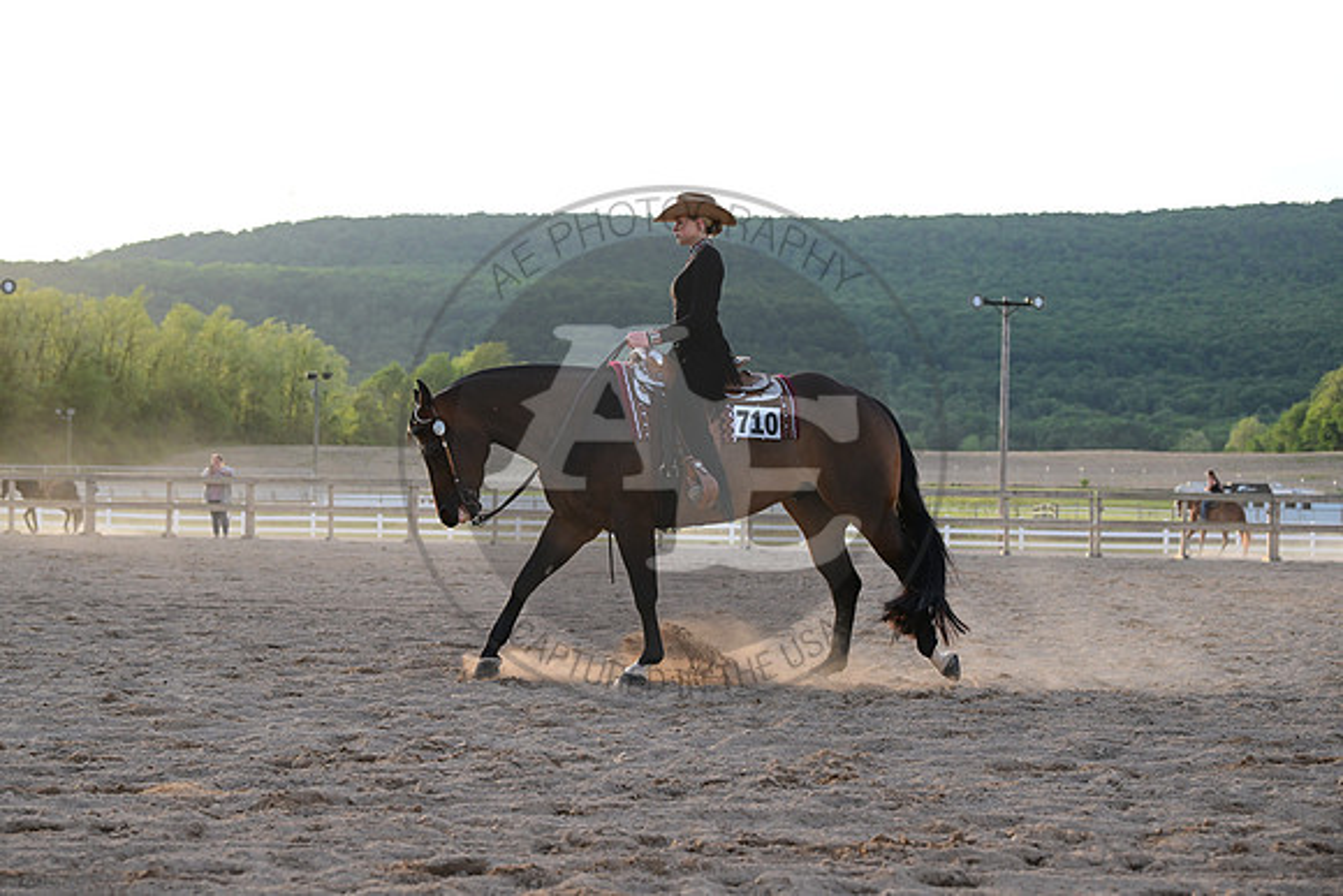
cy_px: 448
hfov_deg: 28.8
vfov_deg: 19.5
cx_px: 672
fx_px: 2612
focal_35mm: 70
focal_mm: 70
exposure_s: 1/1600
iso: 1250
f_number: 5
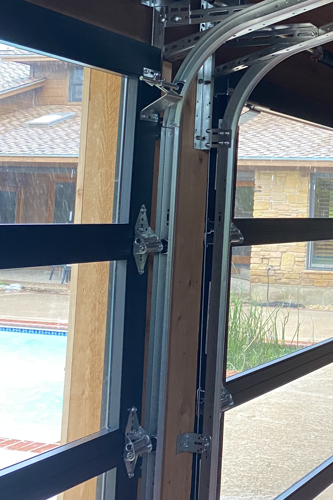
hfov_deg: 22.3
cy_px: 171
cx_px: 457
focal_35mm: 53
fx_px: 735
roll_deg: -1.9
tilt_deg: +1.5
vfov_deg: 37.2
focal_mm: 4.25
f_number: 1.8
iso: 250
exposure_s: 1/60
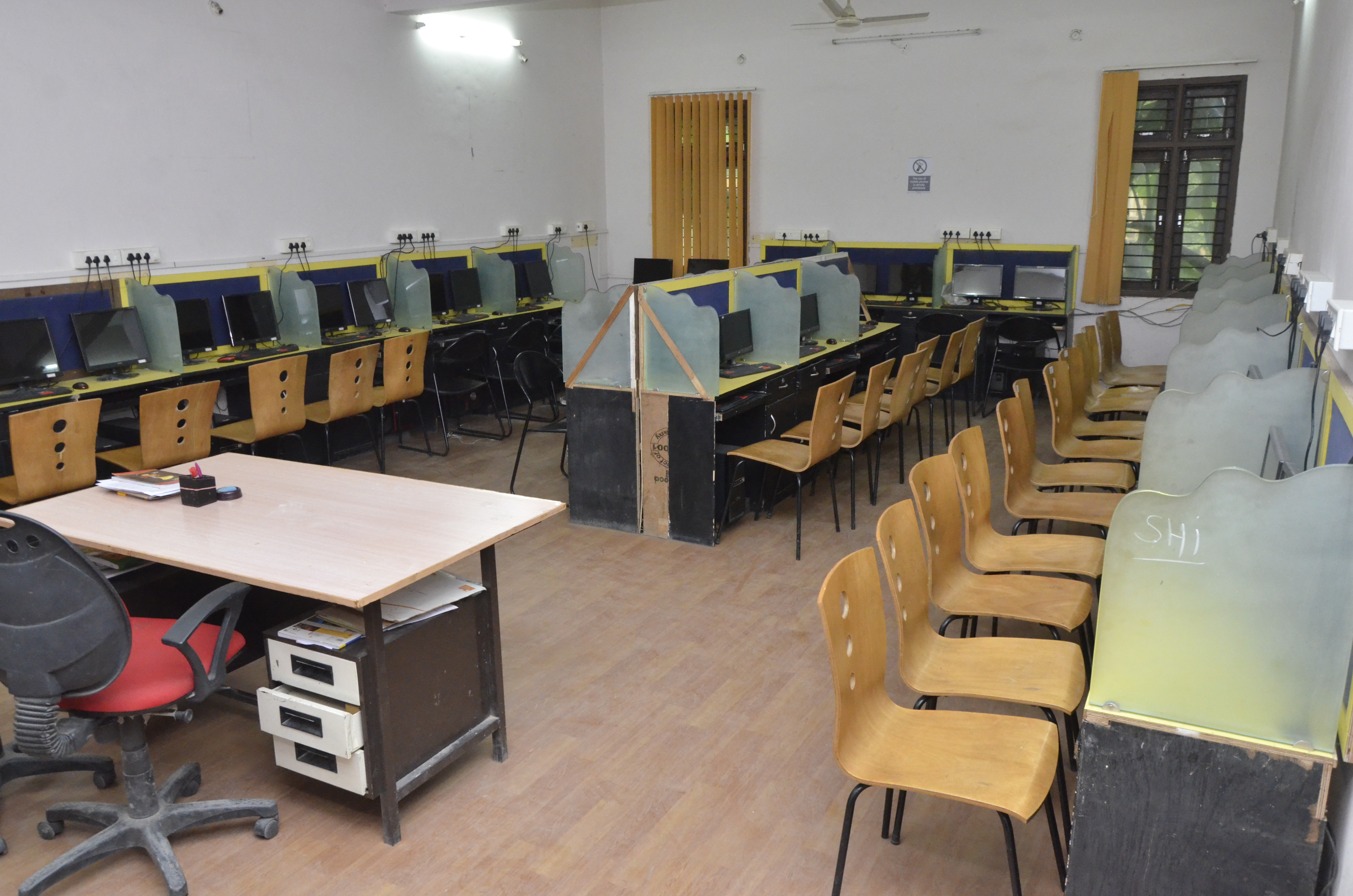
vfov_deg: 47.7
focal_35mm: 27
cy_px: 448
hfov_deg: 67.5
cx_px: 676
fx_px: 1013
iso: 3200
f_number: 6.3
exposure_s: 1/160
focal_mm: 18
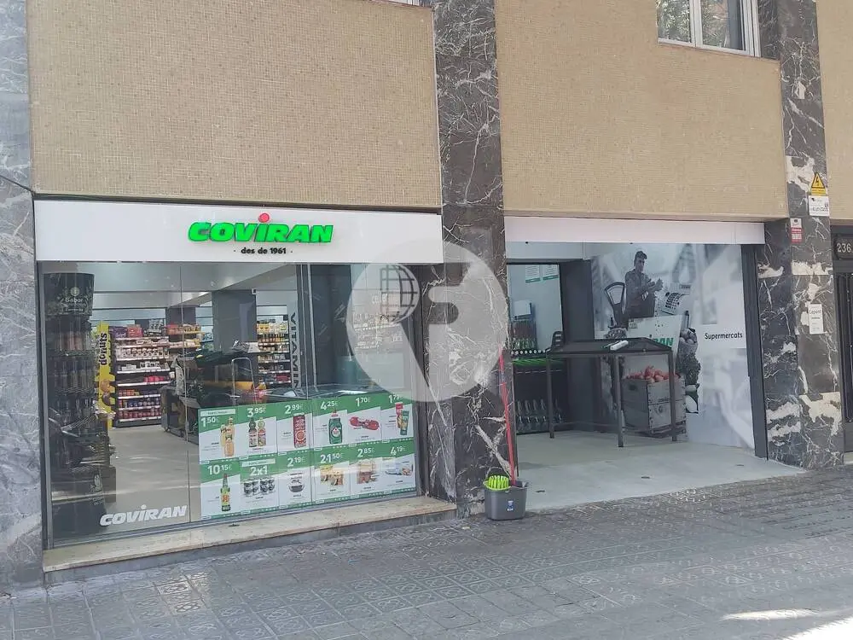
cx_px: 426
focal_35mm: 26
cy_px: 320
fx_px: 641
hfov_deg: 67.3
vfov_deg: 53.1
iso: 64
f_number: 1.7
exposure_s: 1/120
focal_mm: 3.92
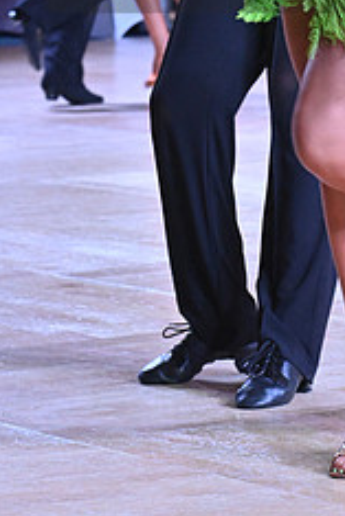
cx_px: 350
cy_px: -59
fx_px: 3904
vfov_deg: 7.5
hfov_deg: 5.0
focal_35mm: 272
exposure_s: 1/400
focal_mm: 110
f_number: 8
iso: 4000
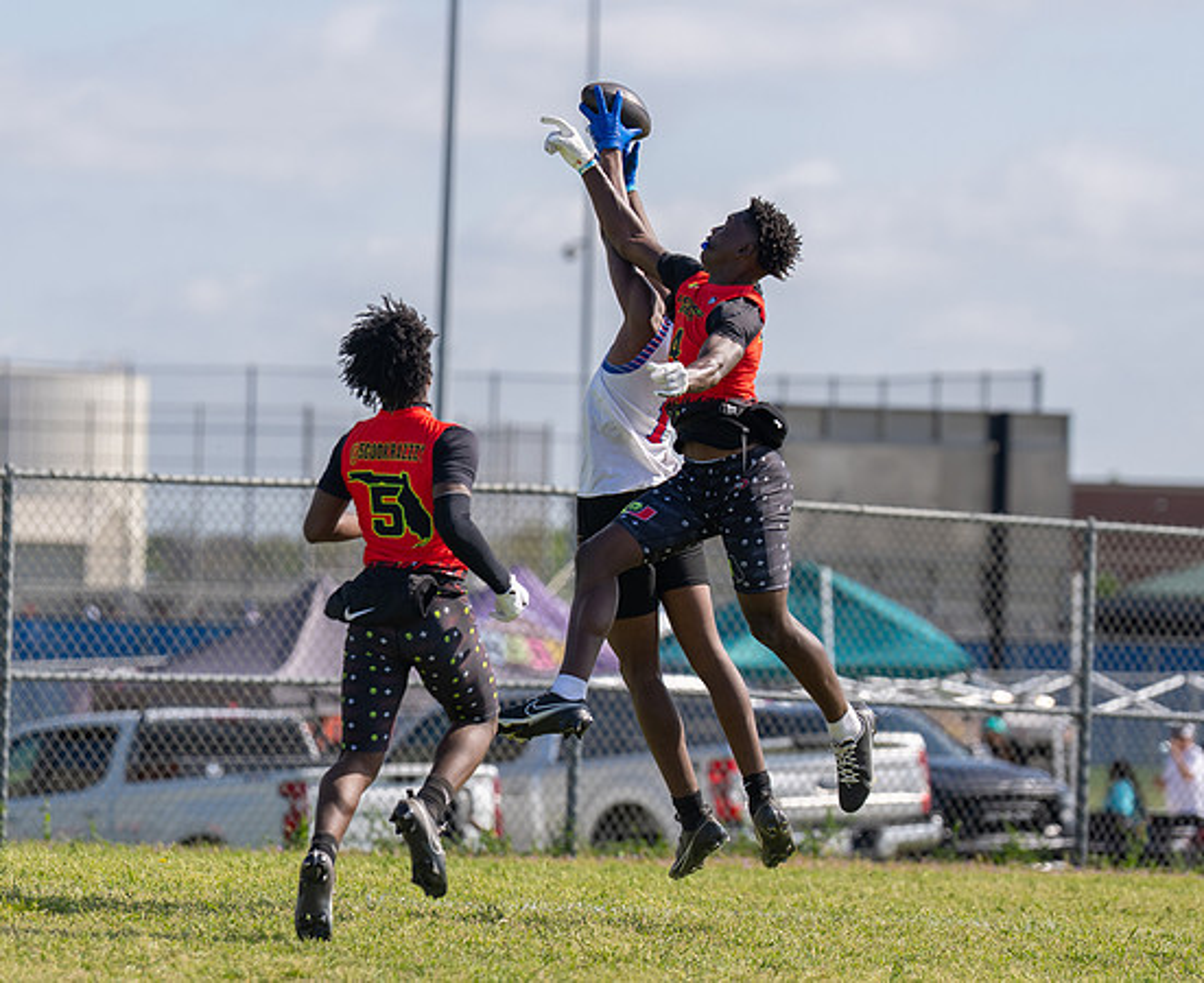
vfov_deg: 6.3
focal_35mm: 249
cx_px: 591
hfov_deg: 7.7
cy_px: 408
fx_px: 8949
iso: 100
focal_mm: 147
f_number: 2.8
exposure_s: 1/2500
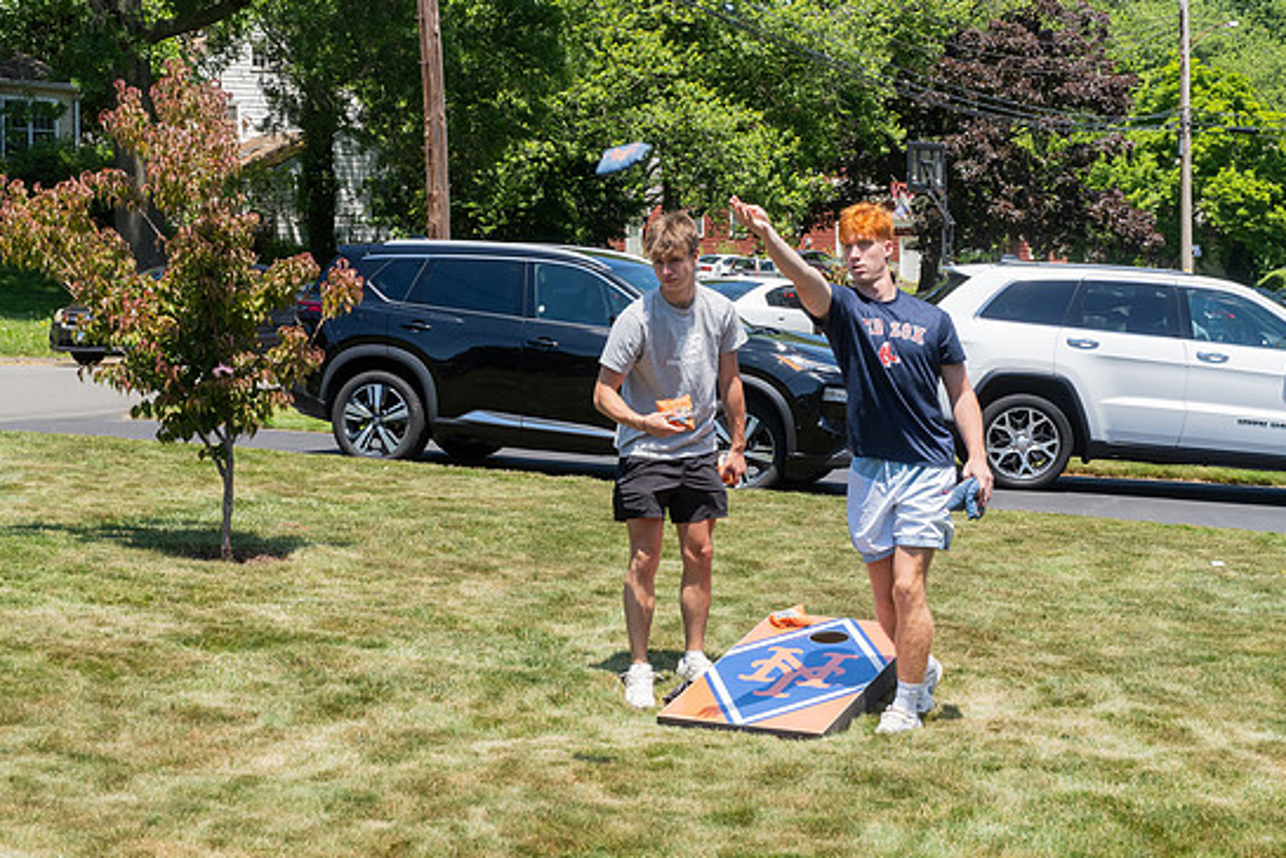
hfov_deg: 30.1
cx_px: 641
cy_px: 433
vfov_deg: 20.3
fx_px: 2393
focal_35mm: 67
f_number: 10
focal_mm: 42
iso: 640
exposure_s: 1/400
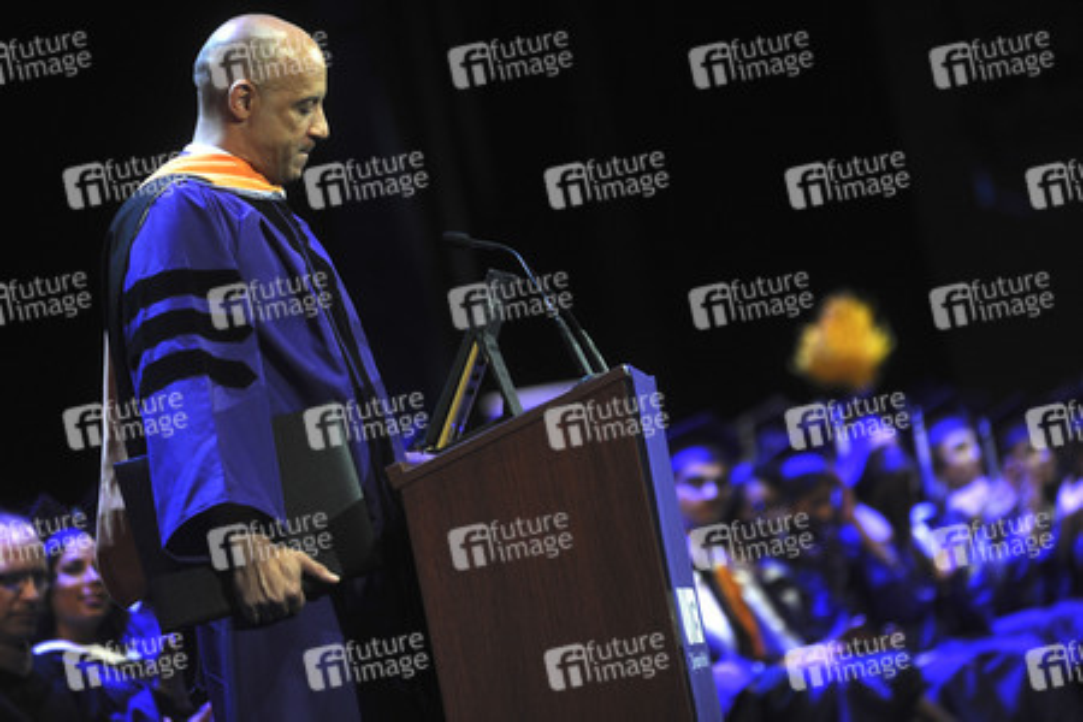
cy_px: 361
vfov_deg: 6.9
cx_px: 542
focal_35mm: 200
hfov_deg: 10.3
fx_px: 6016
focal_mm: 200
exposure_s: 1/160
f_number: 3.5
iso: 1600
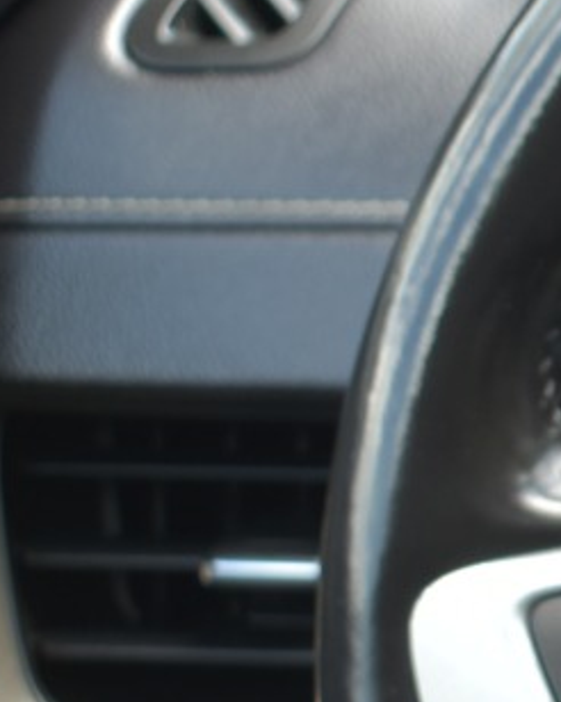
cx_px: 1518
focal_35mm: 222
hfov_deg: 6.5
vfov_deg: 8.7
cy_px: 647
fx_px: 4612
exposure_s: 1/30
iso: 100
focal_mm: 30
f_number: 4.2
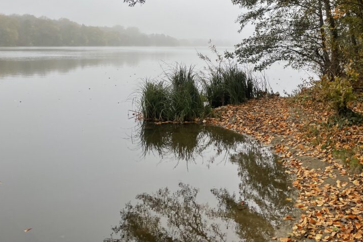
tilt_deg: -0.3
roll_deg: -0.5
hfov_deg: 50.7
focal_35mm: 38
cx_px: 184
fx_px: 383
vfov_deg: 34.1
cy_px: 51
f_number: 1.6
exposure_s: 1/344
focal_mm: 4.2
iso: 32
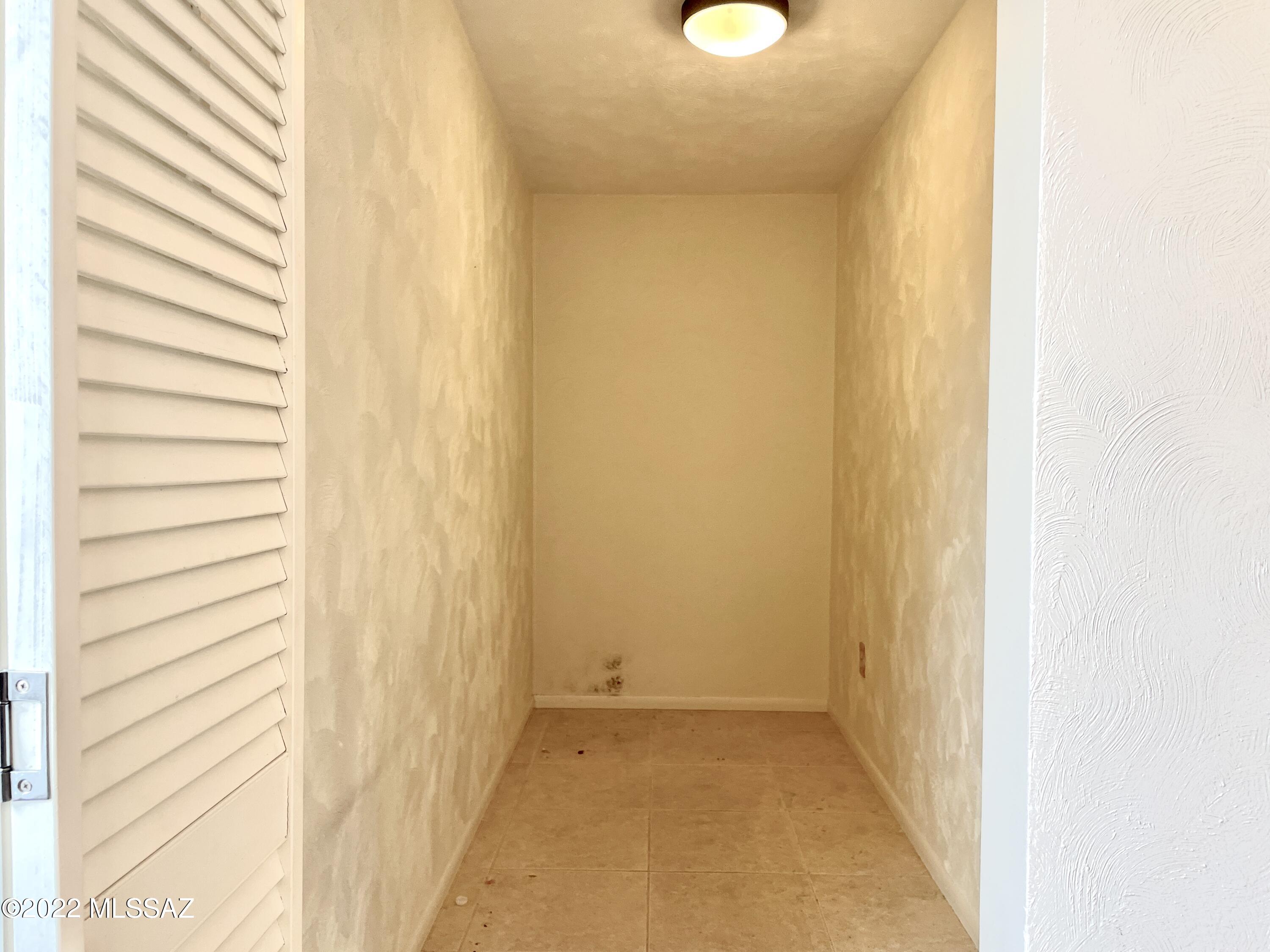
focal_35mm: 26
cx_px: 635
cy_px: 476
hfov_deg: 67.3
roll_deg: +0.1
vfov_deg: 53.1
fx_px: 954
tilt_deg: -1.4
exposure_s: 1/120
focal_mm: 4.2
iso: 125
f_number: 1.6
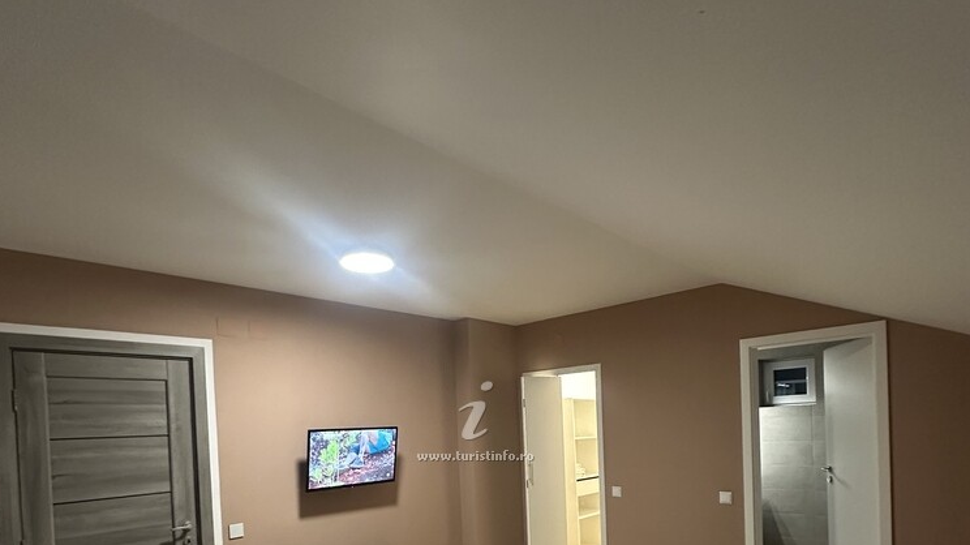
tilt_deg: -0.5
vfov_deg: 50.3
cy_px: 435
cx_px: 492
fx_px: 540
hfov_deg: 83.9
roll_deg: +1.8
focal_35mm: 21
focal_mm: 2.22
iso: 500
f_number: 2.2
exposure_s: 1/50
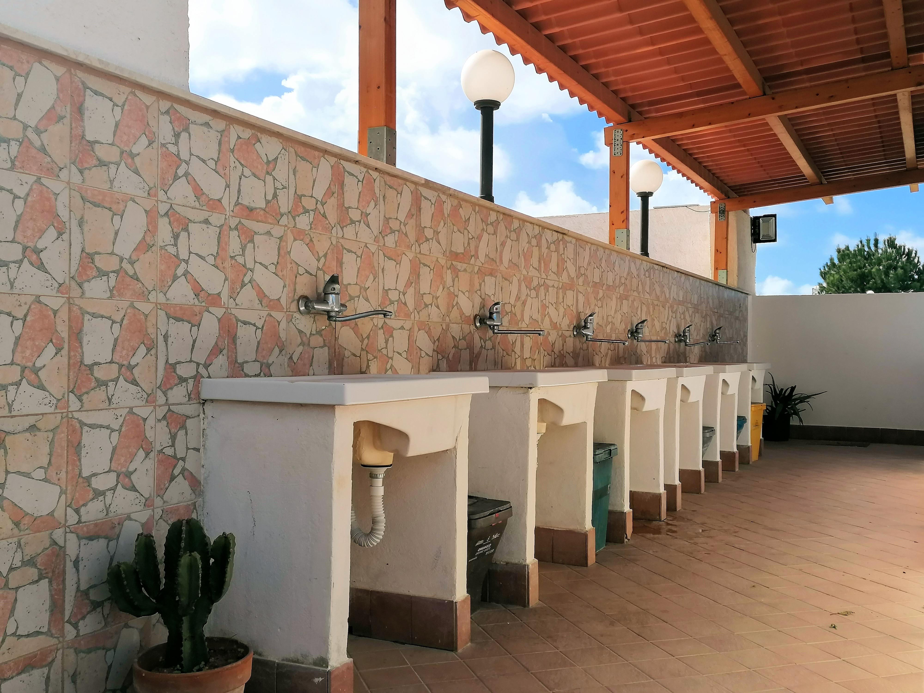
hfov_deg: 52.6
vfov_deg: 40.7
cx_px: 462
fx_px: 934
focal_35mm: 35
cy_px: 346
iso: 50
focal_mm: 4.75
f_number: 1.8
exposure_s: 1/1730
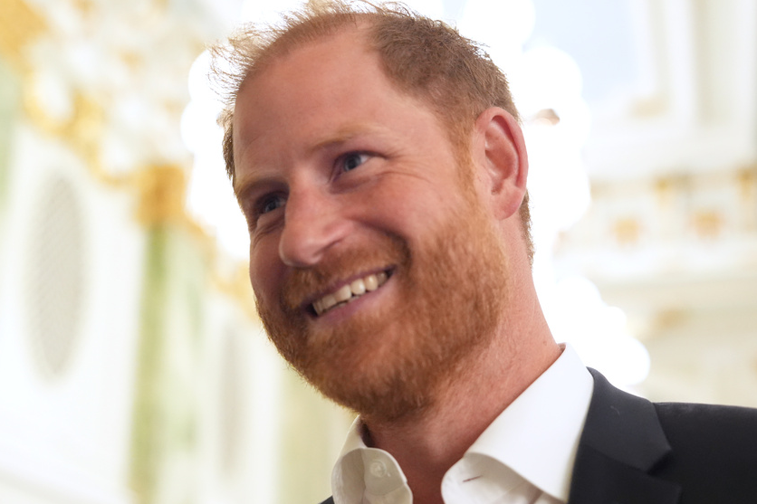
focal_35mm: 60
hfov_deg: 33.4
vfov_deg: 22.6
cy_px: 250
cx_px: 324
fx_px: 1261
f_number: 2.8
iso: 5000
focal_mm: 49
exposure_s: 1/320
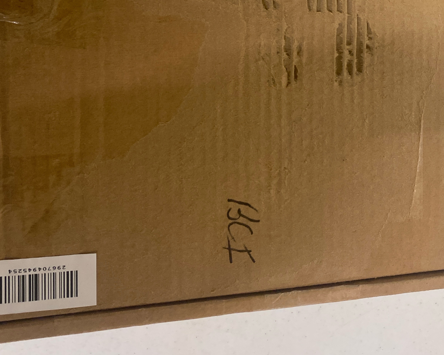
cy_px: 64
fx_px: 578
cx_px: 213
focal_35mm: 44
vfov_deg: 33.0
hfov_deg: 42.0
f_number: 1.8
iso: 400
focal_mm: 4.25
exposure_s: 1/60
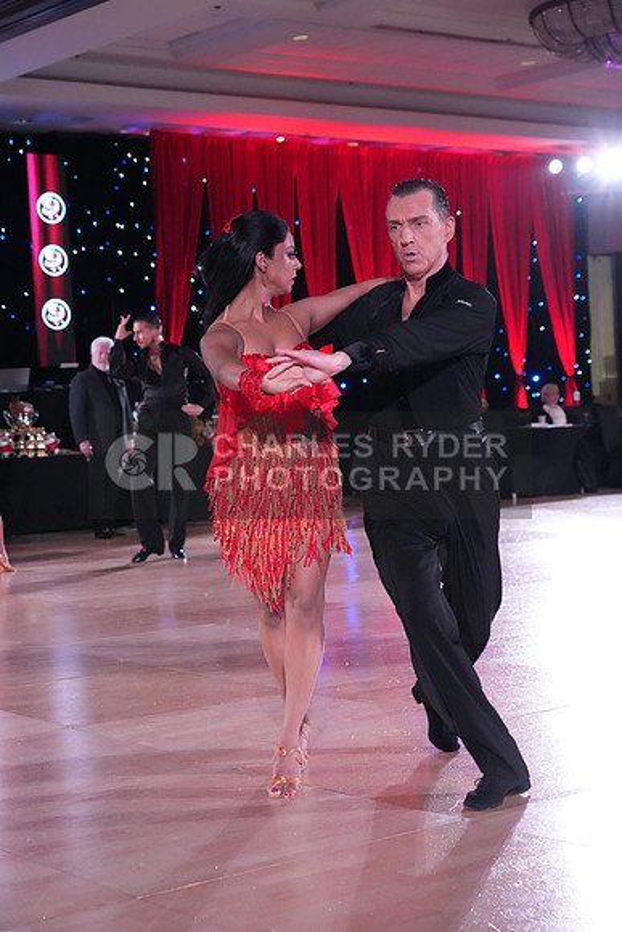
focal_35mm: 65
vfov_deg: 31.0
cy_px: 466
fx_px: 1683
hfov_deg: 20.9
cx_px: 311
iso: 8000
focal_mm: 65
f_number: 5
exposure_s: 1/400
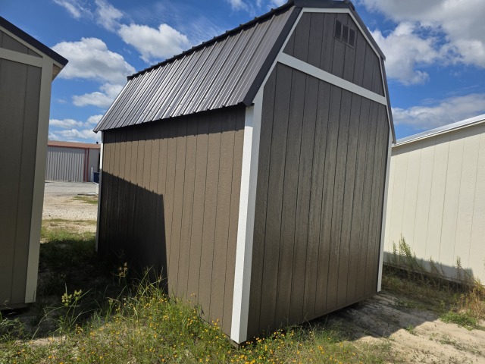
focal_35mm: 23
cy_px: 182
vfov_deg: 58.9
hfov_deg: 73.9
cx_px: 242
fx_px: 322
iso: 80
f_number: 1.7
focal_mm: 6.3
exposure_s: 1/7333
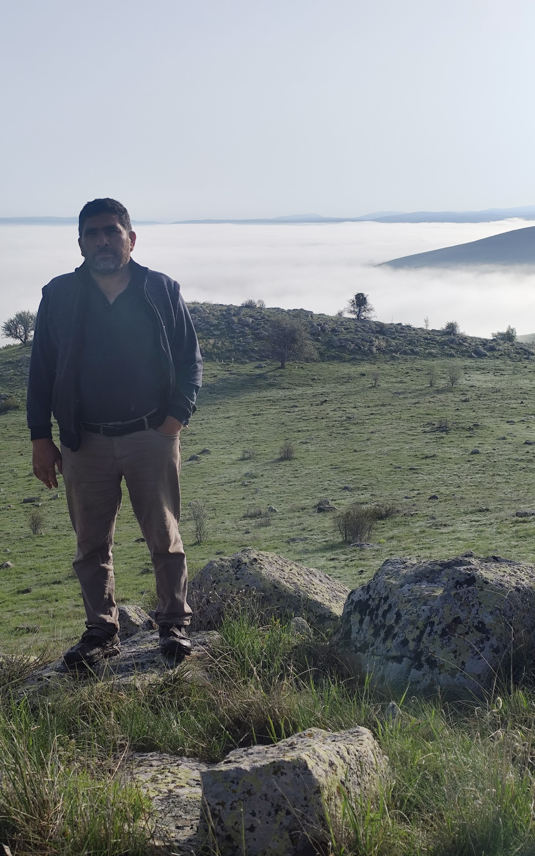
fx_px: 1143
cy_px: 429
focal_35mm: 49
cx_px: 234
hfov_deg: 26.3
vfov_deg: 41.1
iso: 50
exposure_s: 1/1623
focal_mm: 6.14
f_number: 1.65
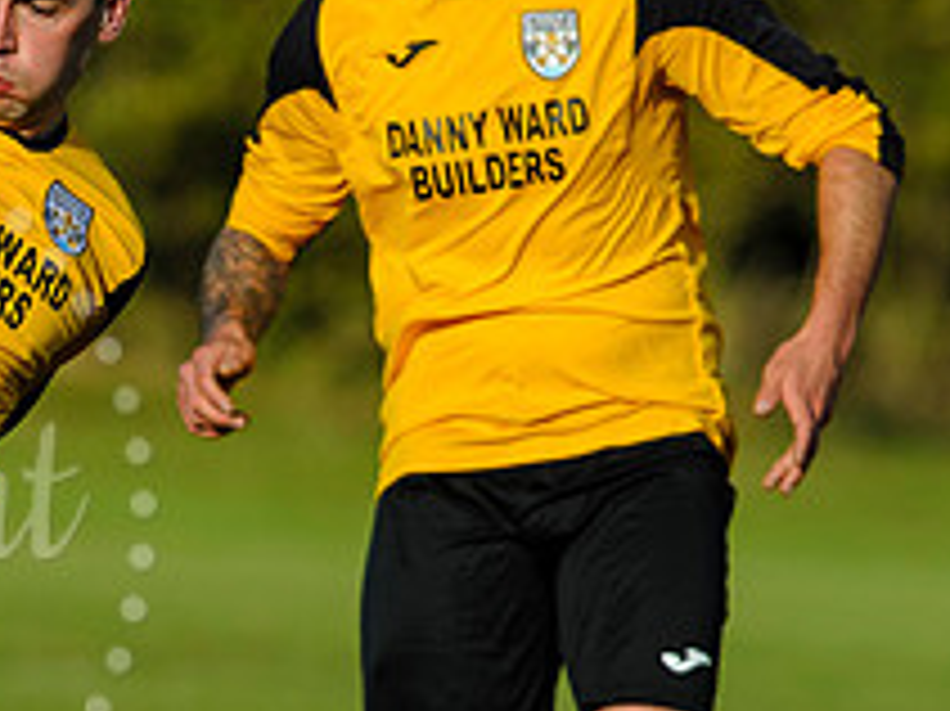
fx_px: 42871
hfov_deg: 1.3
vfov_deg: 1.0
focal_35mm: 1563
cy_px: 429
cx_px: -33
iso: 640
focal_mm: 500
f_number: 6.7
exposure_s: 1/2000
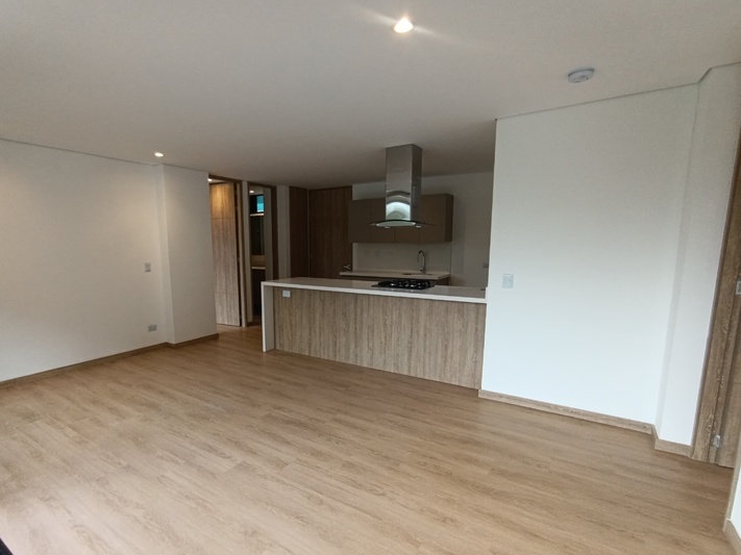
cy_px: 303
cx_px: 325
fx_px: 385
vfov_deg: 71.4
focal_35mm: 18
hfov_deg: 87.4
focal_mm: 1.65
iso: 160
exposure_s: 1/120
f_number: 2.2
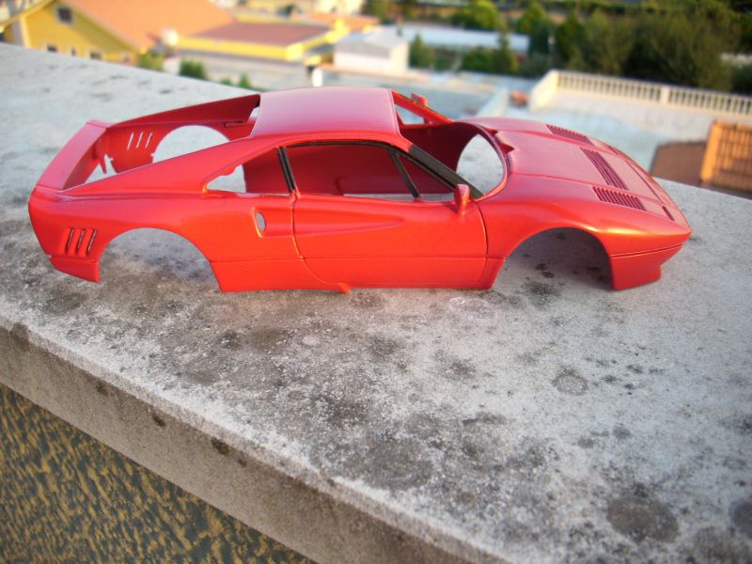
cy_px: 282
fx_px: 673
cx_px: 376
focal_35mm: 31
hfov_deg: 58.4
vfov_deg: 45.4
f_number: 2.8
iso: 50
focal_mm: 6.2
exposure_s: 1/105
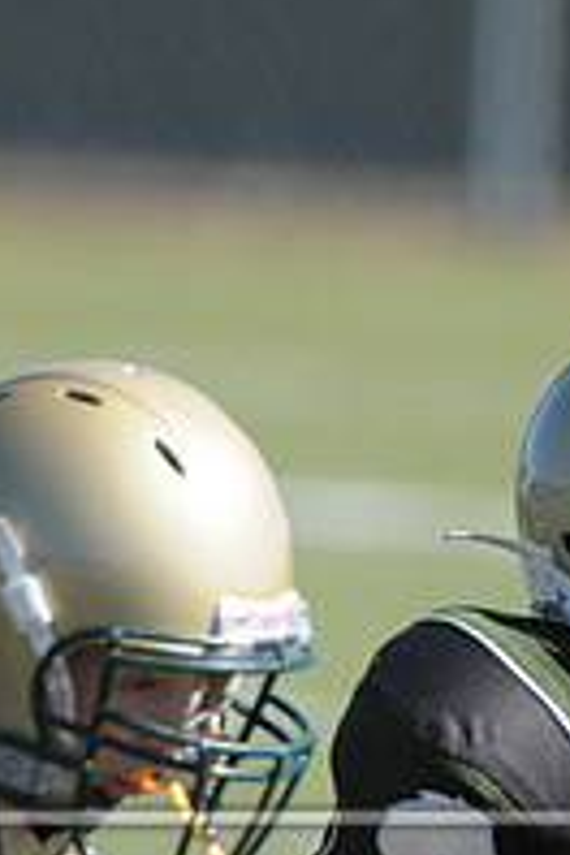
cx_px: 572
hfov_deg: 0.8
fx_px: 41678
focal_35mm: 1755
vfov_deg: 1.2
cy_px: 1010
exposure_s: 1/2500
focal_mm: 400
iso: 640
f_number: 4
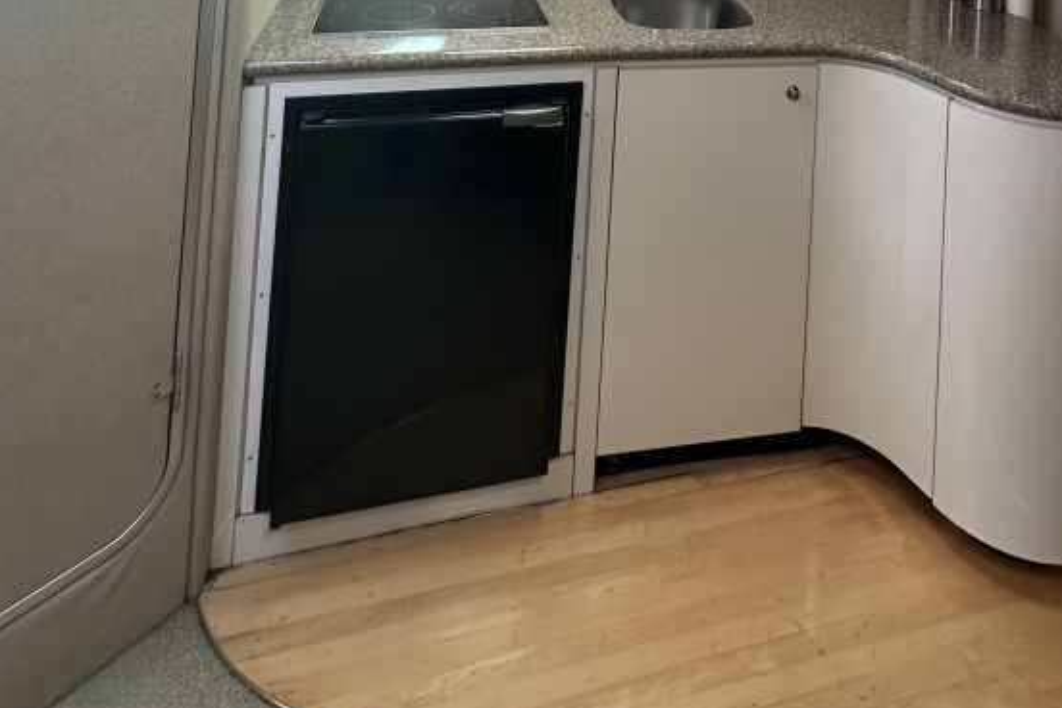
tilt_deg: +3.1
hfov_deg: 66.4
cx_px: 660
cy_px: -248
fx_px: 796
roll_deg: -3.2
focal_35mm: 27
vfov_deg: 32.9
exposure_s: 1/99
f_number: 2.2
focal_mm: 2.22
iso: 64
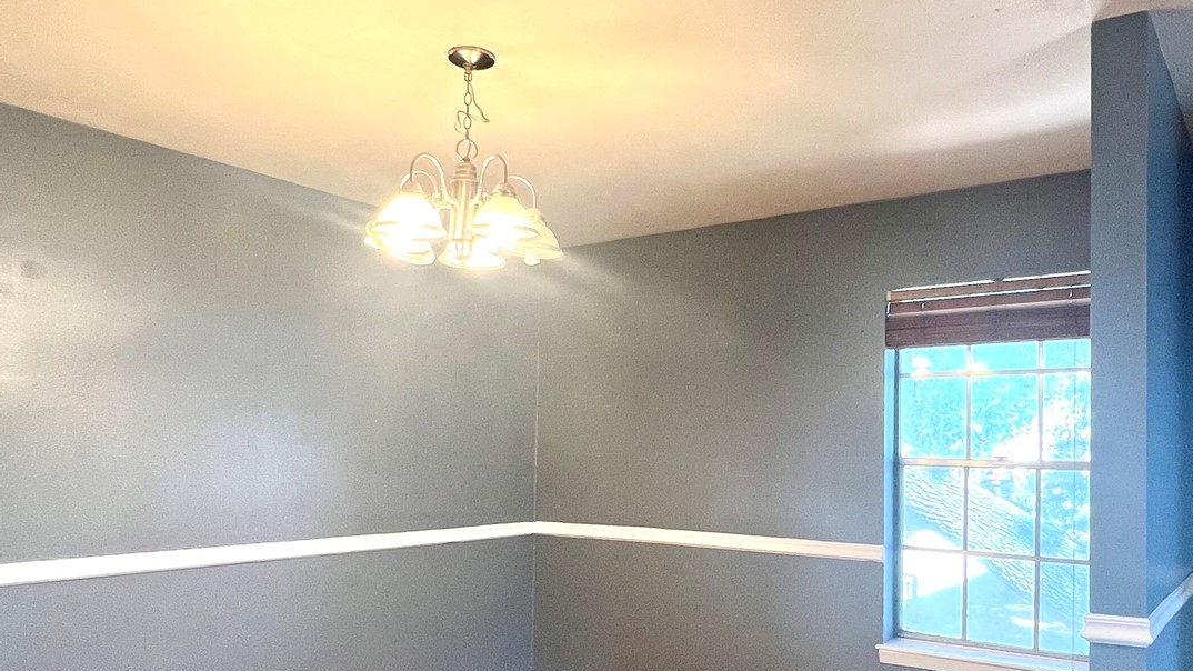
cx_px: 685
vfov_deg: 42.4
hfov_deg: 69.5
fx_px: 854
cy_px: 434
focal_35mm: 27
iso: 200
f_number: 1.8
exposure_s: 1/60
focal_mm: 1.57
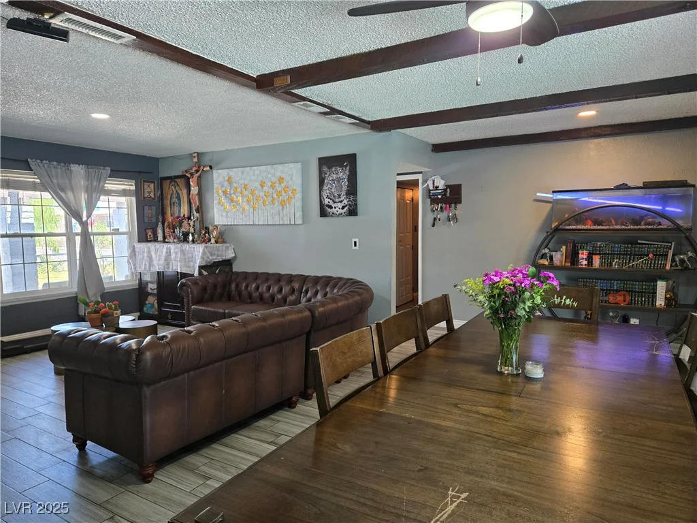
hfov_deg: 73.9
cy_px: 262
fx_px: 463
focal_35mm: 23
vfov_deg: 58.9
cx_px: 348
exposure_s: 1/120
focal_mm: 5.4
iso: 320
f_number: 1.8
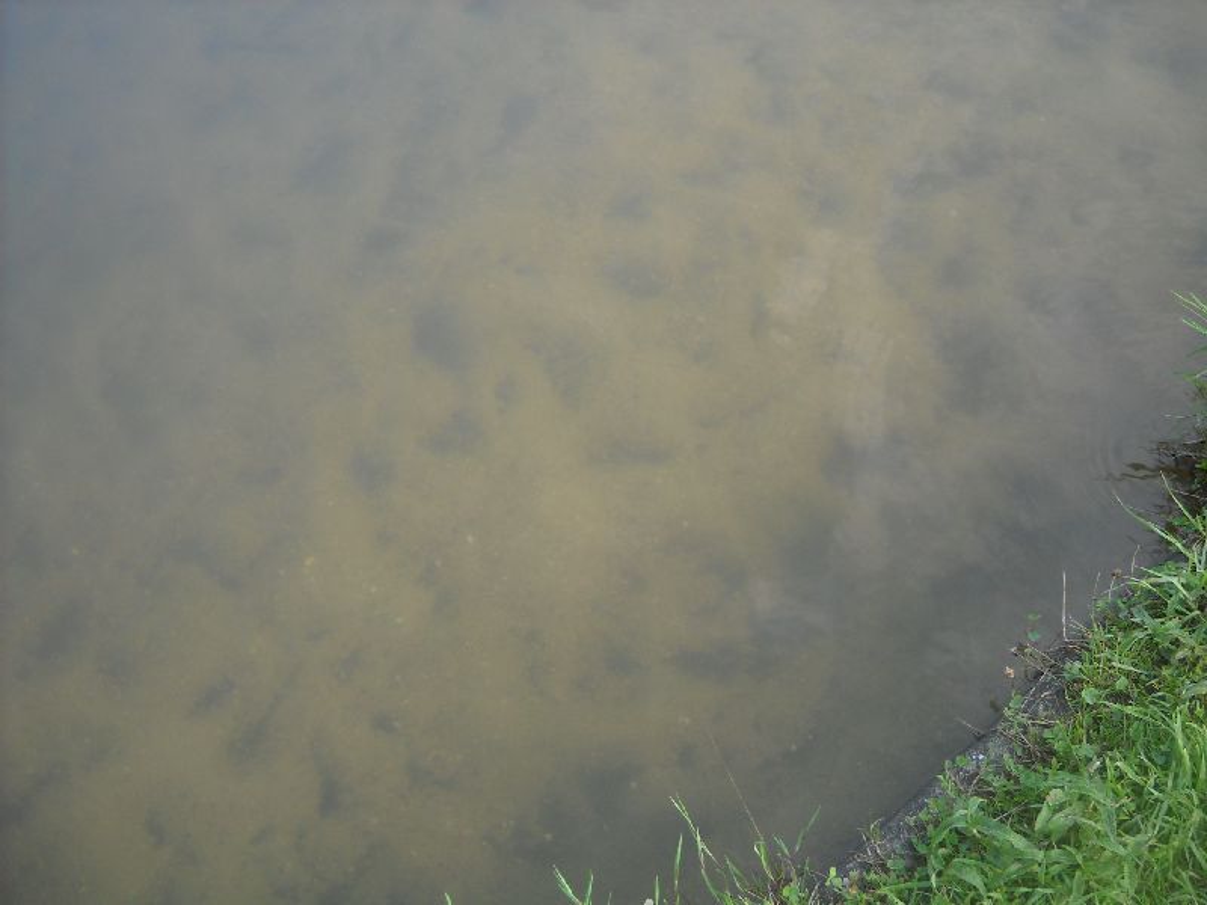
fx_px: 1430
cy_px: 452
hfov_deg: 45.8
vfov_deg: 35.1
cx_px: 604
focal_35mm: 41
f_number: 3.1
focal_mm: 6.72
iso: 84
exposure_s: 1/60
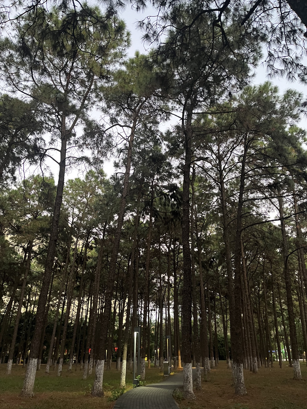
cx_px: 154
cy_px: 204
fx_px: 307
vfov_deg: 67.3
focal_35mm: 26
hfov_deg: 53.1
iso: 400
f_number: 1.6
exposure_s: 1/33
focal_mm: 5.1
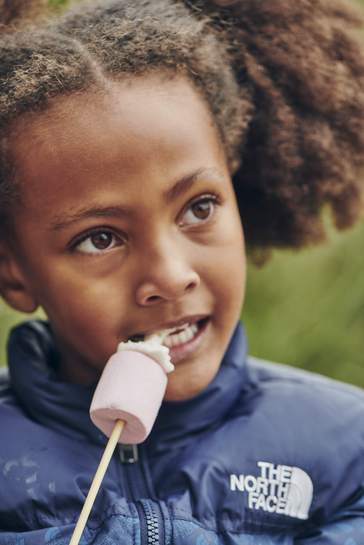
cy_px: 272
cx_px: 182
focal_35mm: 105
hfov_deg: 13.0
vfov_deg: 19.5
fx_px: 1592
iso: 640
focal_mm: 105
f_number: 5.6
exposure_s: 1/320
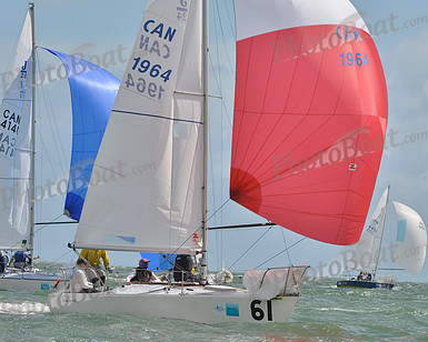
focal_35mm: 283
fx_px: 3585
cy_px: 109
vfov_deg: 5.5
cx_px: 214
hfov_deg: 6.8
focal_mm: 200
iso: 280
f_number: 8
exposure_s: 1/1600
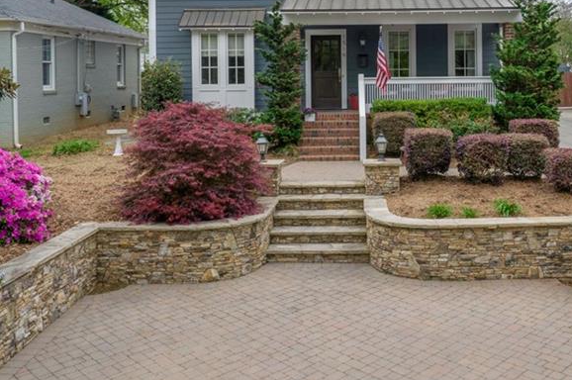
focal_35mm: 39
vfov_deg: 33.2
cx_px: 363
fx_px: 619
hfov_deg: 49.0
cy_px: 77
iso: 100
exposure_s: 1/1000
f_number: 2.8
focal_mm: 8.38
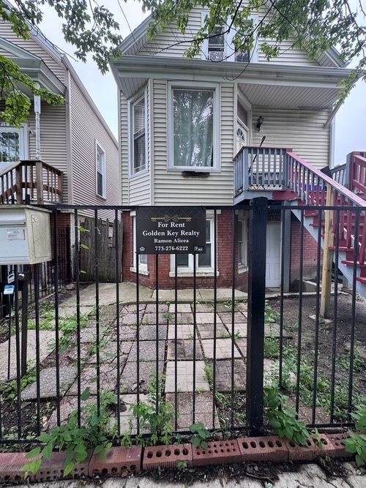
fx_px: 197
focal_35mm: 14
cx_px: 183
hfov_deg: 85.7
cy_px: 244
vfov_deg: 102.1
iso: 50
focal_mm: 2.22
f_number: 2.2
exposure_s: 1/99
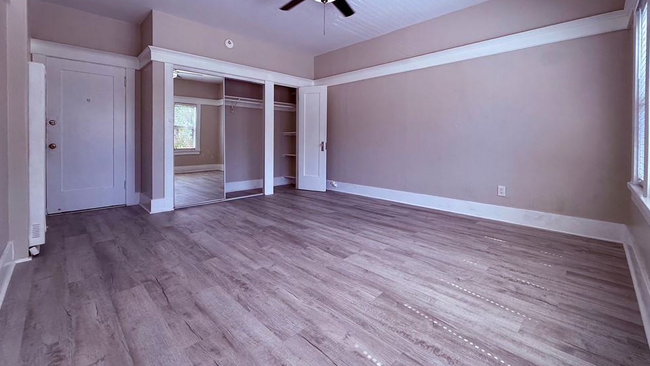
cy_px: 143
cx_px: 334
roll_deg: -0.6
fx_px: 276
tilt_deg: +0.0
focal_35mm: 16
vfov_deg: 66.3
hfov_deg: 99.3
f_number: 2.2
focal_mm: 2.22
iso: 64
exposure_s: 1/136
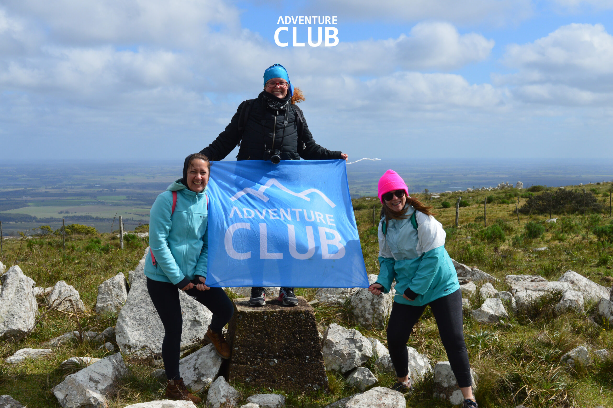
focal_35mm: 48
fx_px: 817
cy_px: 204
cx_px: 306
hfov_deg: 41.1
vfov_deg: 28.0
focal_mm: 32
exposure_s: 1/500
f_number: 11
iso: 250
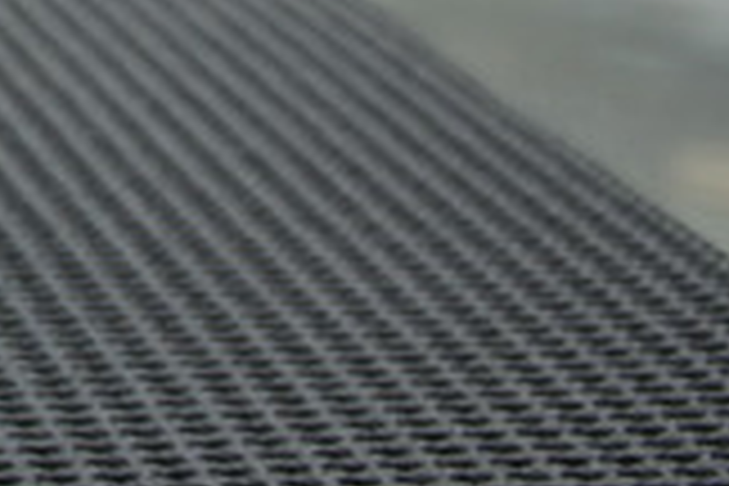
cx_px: -770
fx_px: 2430
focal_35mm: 120
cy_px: -446
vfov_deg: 10.6
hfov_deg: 14.1
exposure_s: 1/30
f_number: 4
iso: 200
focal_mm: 18
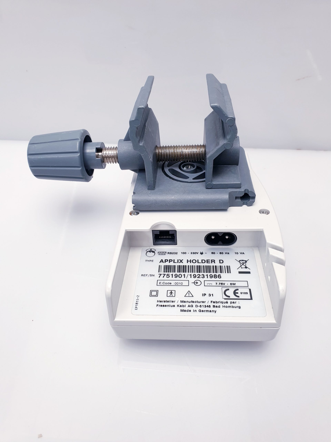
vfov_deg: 67.3
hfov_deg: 53.1
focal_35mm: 26
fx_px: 331
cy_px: 221
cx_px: 166
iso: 64
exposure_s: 1/50
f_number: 2.4
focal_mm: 4.3
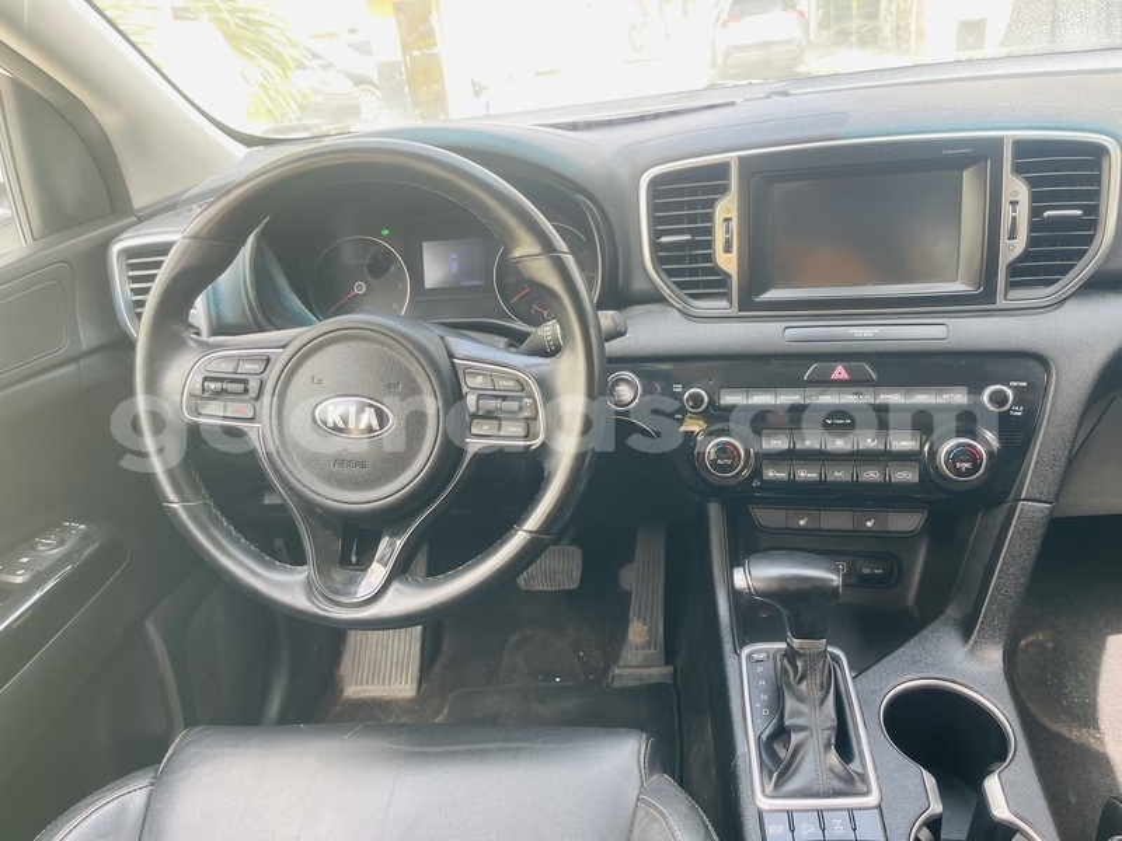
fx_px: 810
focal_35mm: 25
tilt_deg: -25.1
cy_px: 420
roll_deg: +6.4
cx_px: 561
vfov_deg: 54.9
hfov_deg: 69.4
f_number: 1.6
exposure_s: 1/121
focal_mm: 5.1
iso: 64
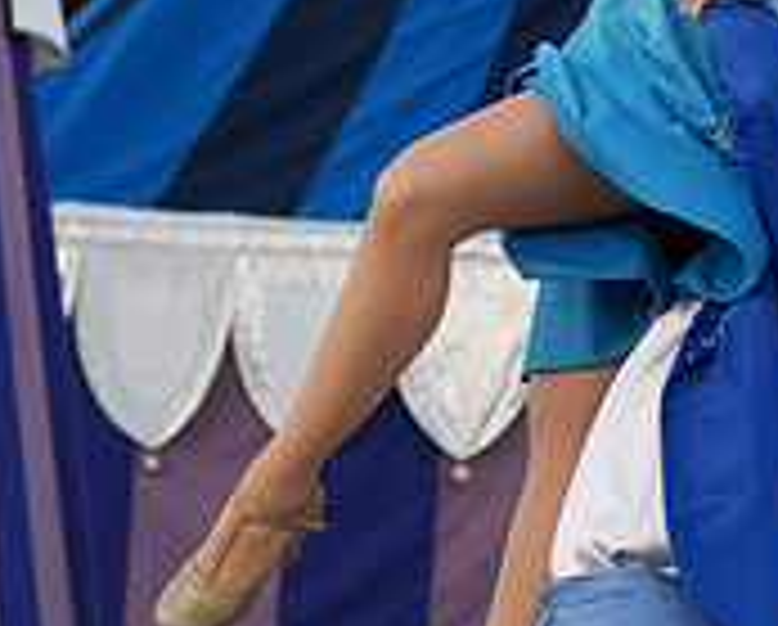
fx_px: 14682
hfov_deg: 3.0
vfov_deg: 2.4
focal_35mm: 637
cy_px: -38
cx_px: 639
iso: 400
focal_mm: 135
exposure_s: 1/320
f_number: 4.5
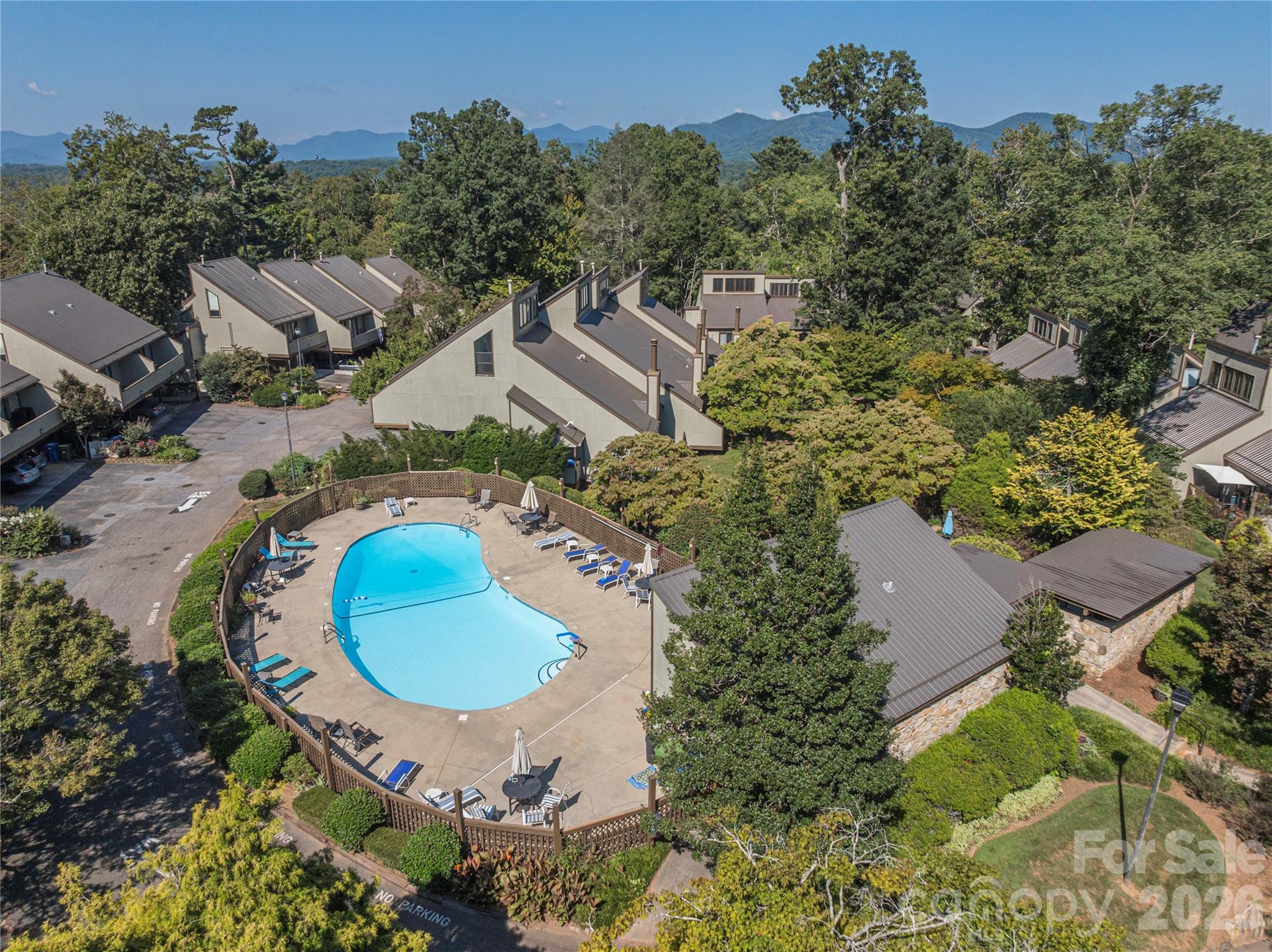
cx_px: 636
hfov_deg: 71.6
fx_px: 881
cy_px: 476
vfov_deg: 56.8
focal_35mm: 24
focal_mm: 12.29
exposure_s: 1/6400
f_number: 2.8
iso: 400
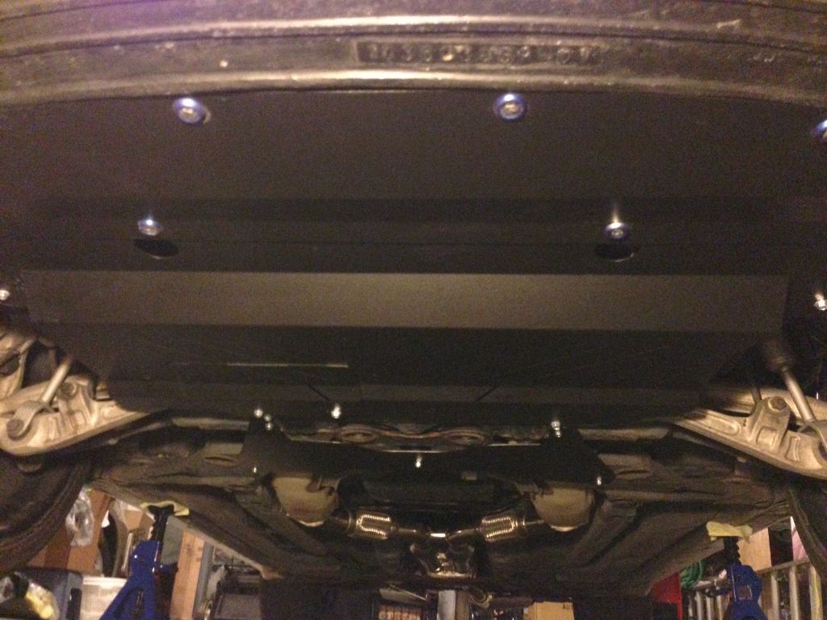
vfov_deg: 42.9
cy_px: 310
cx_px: 414
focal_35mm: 33
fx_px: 788
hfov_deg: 55.4
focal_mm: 4.13
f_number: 2.4
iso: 800
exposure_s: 1/15
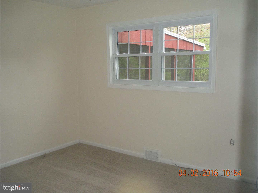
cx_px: 129
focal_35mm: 36
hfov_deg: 51.4
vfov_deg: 39.7
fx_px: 268
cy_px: 96
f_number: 3.5
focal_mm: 6.3
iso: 200
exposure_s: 1/30
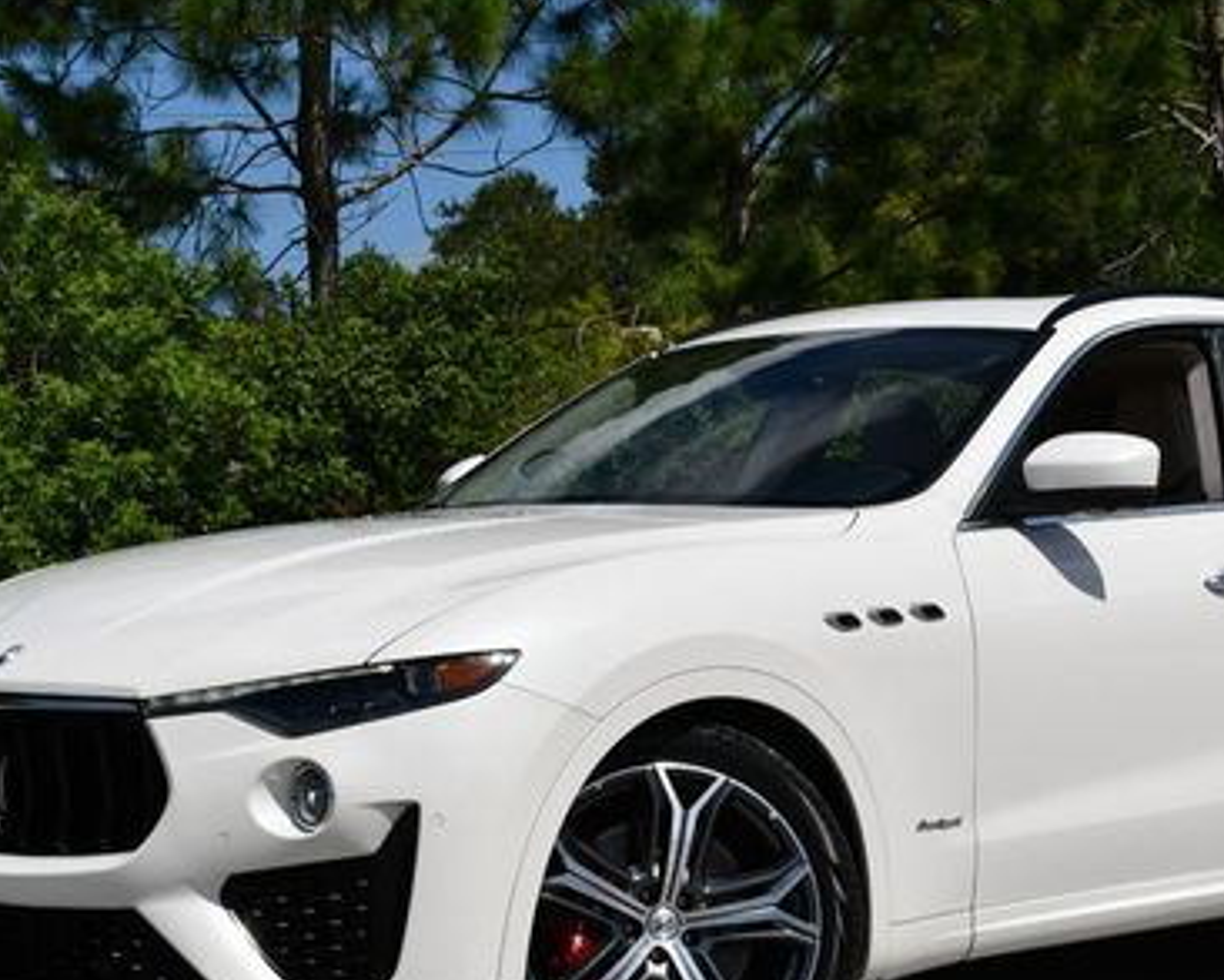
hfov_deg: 20.7
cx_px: 796
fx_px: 3334
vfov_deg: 16.7
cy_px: 589
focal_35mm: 92
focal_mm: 28
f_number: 10
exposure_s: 1/400
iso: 100
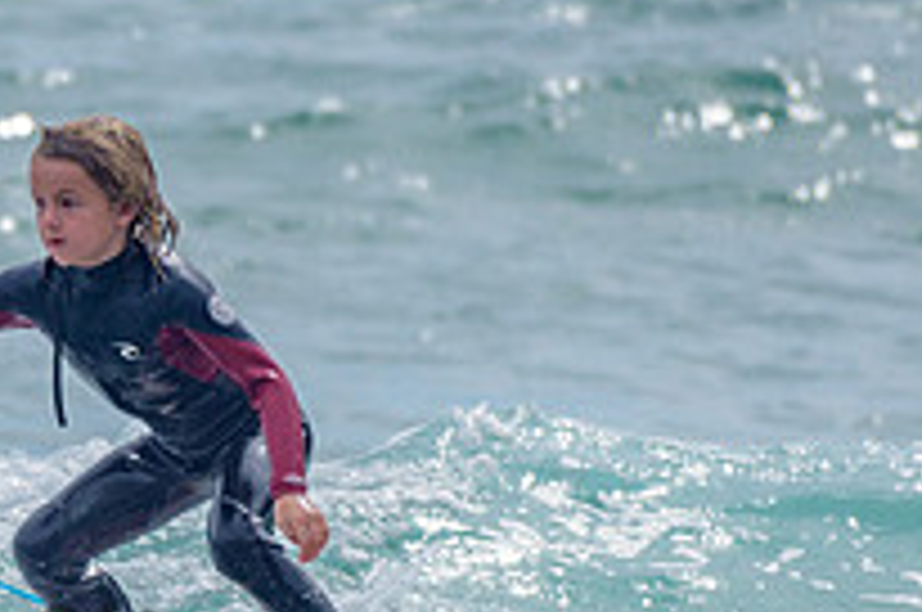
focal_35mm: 1737
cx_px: -26
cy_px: 456
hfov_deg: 1.2
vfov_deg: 0.8
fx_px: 44416
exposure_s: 1/2000
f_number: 5.6
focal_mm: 500
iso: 140
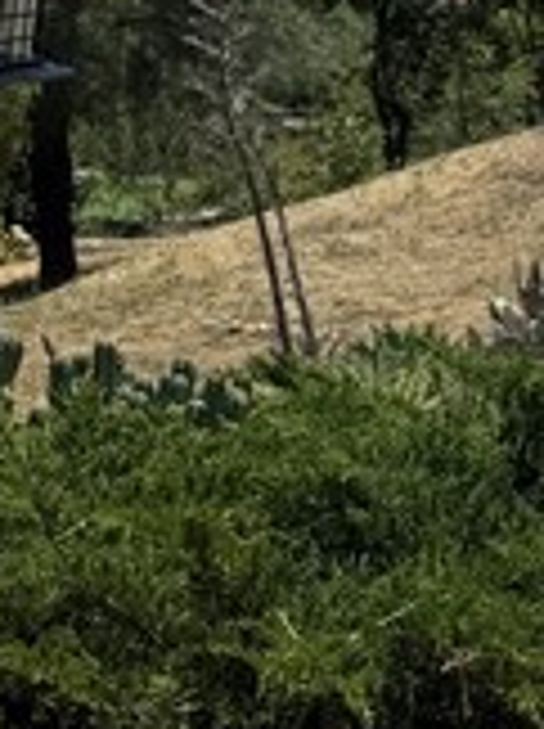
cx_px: -895
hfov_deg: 8.6
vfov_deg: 12.7
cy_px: -140
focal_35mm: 152
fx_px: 3193
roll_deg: +0.2
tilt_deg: -6.2
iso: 80
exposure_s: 1/2445
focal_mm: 6.76
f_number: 1.78
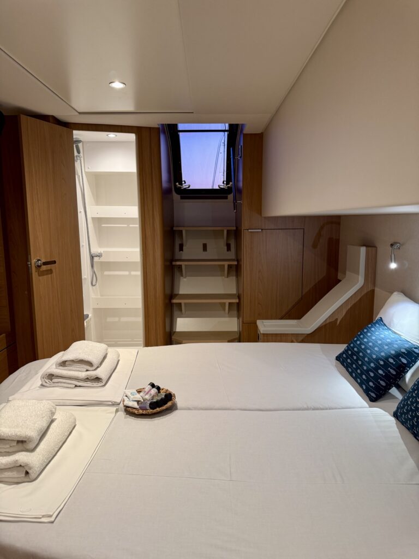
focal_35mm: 24
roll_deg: +0.2
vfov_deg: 71.6
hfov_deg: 56.8
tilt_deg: -8.7
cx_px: 210
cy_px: 280
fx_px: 387
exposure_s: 1/63
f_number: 1.78
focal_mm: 6.76
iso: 160
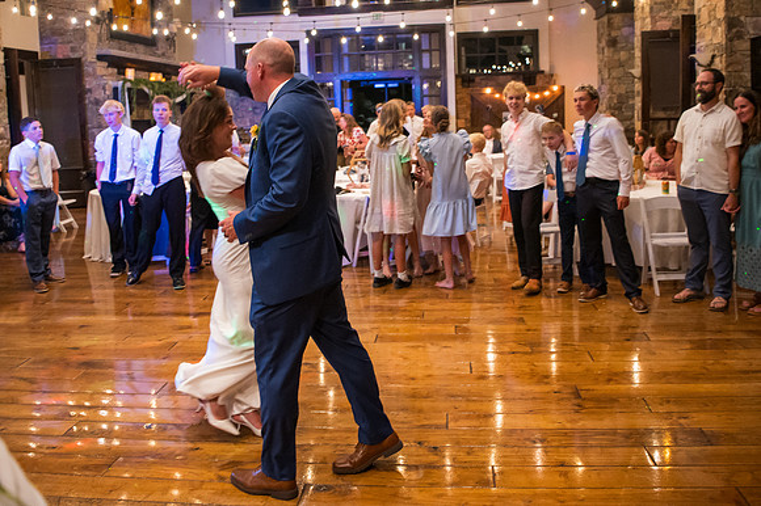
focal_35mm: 31
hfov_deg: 60.4
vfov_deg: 42.0
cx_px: 376
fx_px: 654
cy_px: 187
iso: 6400
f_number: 2.8
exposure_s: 1/200
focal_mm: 24
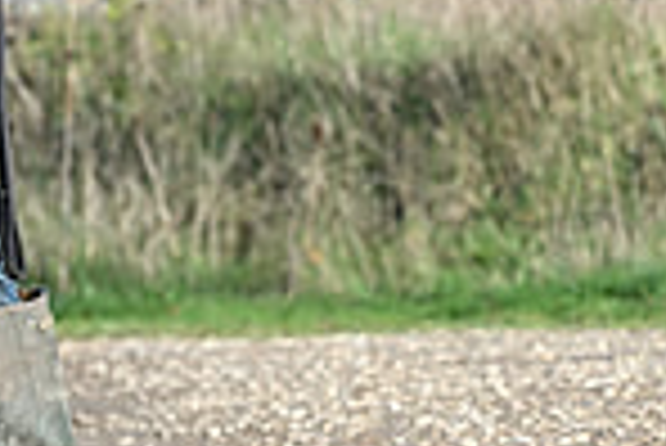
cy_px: -169
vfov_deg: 2.8
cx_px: 1233
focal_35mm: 491
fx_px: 9092
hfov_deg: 4.2
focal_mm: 125
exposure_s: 1/1250
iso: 320
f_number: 4.5
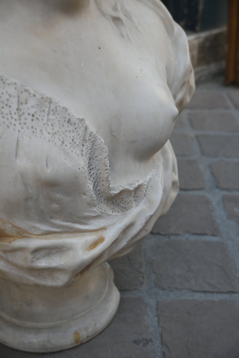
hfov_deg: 28.1
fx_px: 478
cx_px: 120
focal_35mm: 48
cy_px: 179
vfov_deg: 41.1
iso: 250
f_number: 4
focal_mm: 32
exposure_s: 1/250
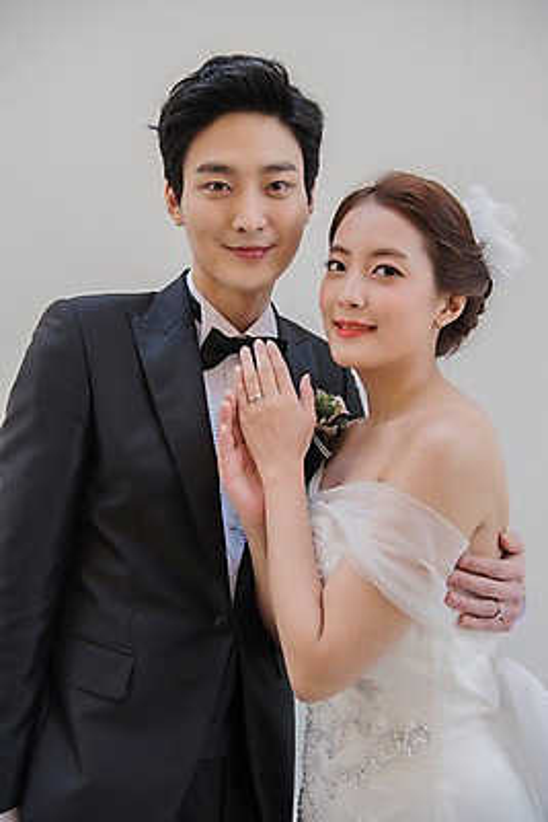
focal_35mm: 36
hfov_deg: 36.9
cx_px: 274
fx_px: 821
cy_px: 411
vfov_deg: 53.1
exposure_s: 1/125
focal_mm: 36
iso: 250
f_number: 5
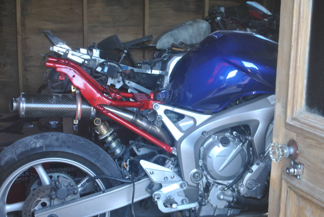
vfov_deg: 23.8
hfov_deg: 35.0
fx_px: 514
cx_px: 162
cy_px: 108
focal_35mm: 57
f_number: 5
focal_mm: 38
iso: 400
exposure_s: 1/25
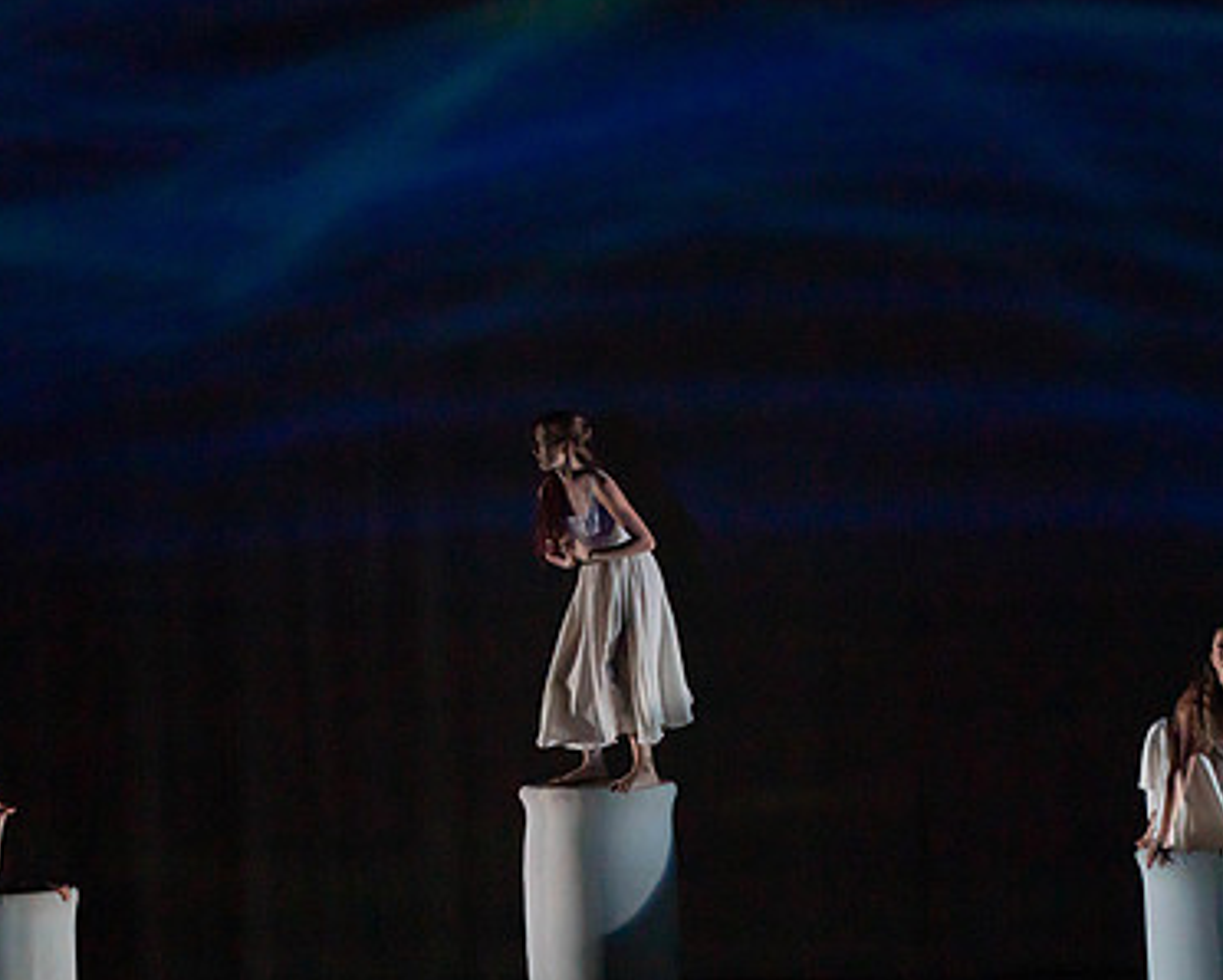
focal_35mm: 284
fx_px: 10285
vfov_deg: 5.5
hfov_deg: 6.8
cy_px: 492
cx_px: 536
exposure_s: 1/320
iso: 6400
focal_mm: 194
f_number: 5.6
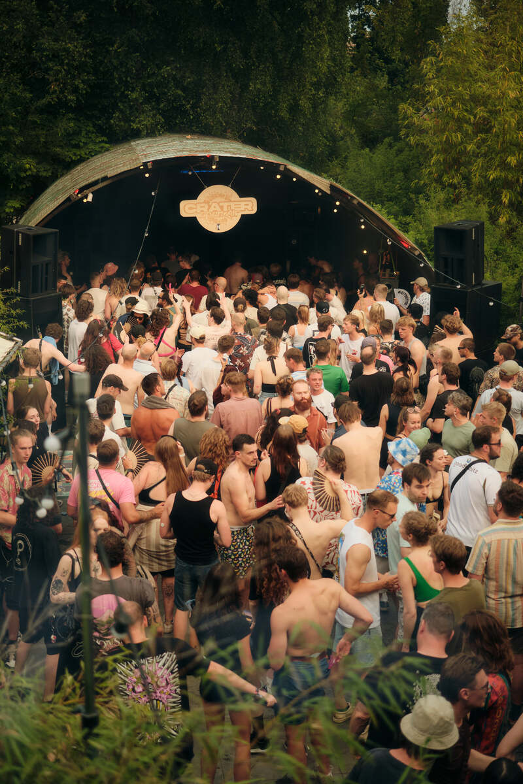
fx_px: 1089
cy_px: 392
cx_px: 262
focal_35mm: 50
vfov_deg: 39.6
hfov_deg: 27.0
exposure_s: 1/1250
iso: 640
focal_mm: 33
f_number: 1.4
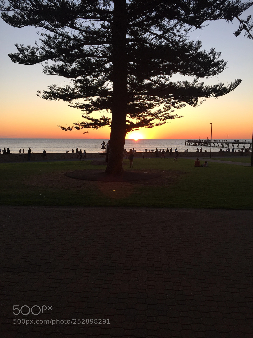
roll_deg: -0.6
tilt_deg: -4.9
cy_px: 169
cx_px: 126
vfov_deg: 61.7
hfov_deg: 48.2
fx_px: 283
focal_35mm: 29
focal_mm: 4.15
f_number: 2.2
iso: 32
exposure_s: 1/222
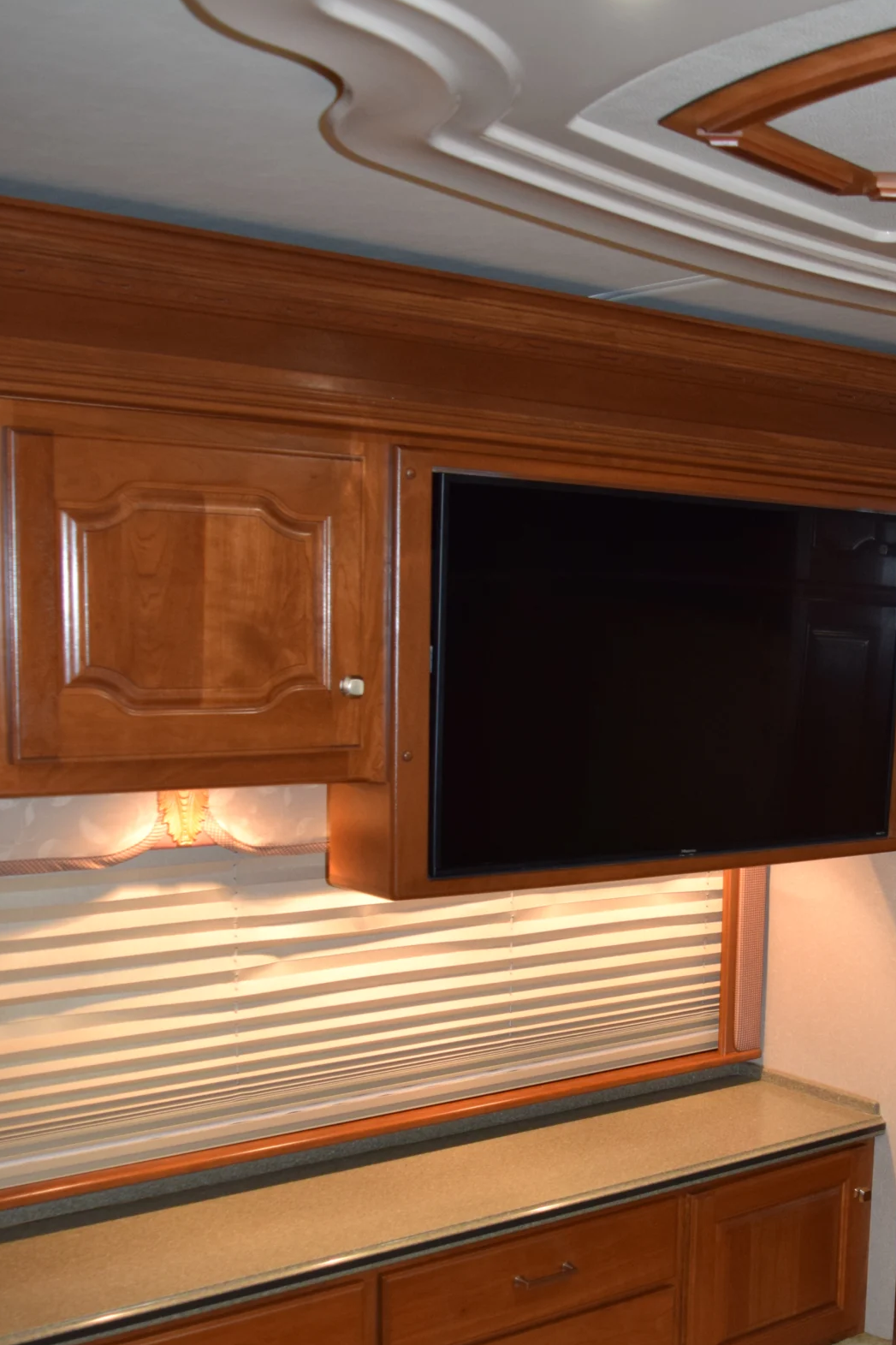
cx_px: 679
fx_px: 1643
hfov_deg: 30.0
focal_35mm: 44
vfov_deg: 43.9
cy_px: 897
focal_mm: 18
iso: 800
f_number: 4
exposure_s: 1/60
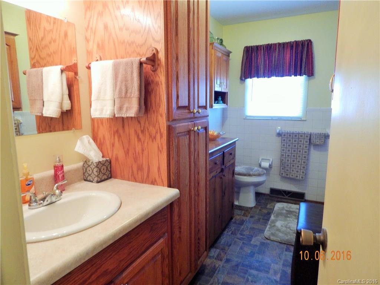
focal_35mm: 22
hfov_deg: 76.4
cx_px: 190
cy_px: 142
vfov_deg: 61.1
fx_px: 242
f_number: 3
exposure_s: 1/30
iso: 220
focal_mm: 4
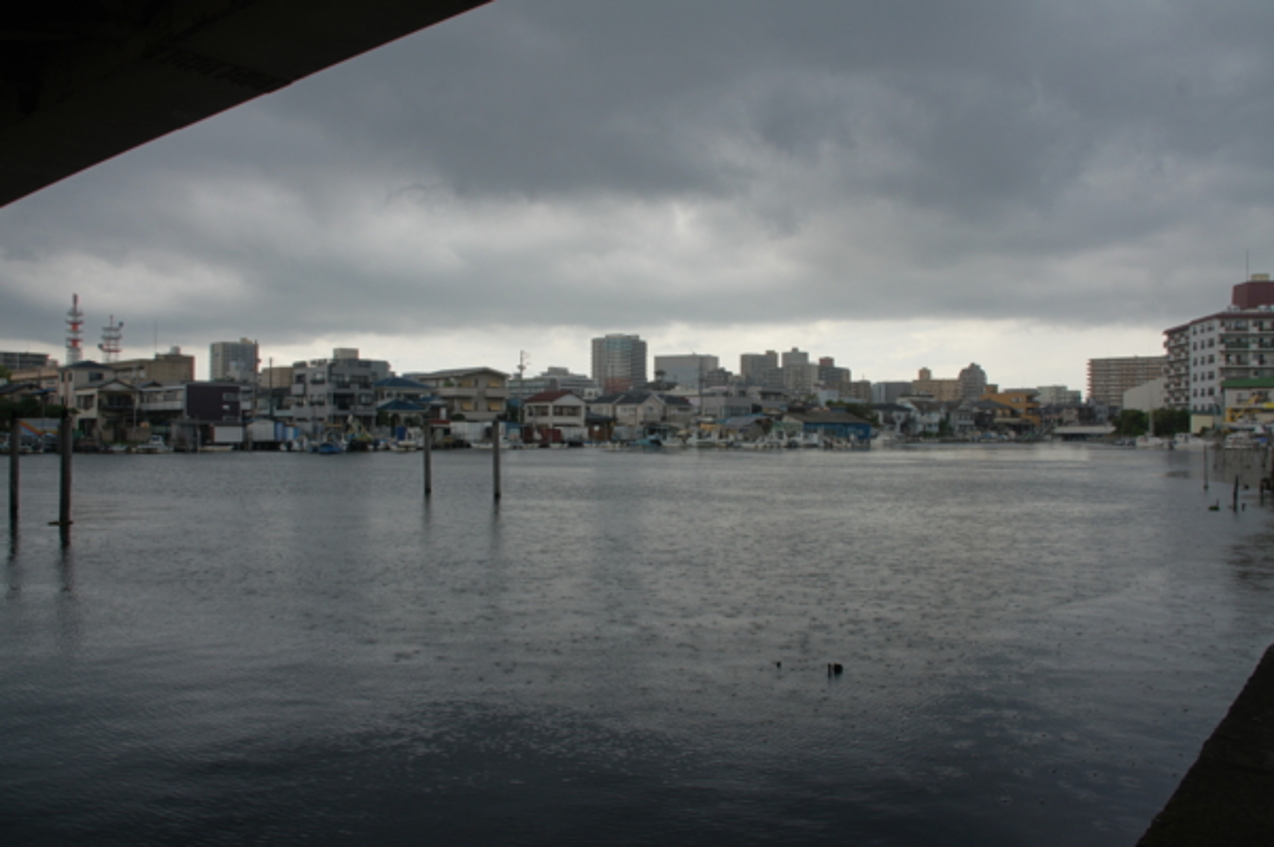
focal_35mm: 27
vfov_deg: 47.9
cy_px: 424
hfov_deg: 67.4
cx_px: 637
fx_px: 955
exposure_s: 1/100
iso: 200
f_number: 10
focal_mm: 18
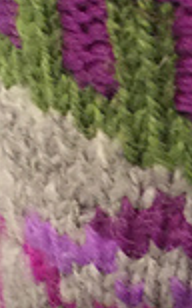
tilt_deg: -29.3
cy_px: 212
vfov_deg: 16.3
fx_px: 1074
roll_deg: -6.4
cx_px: 208
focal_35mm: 128
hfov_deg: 10.1
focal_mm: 4.15
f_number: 2.2
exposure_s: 1/4
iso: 100
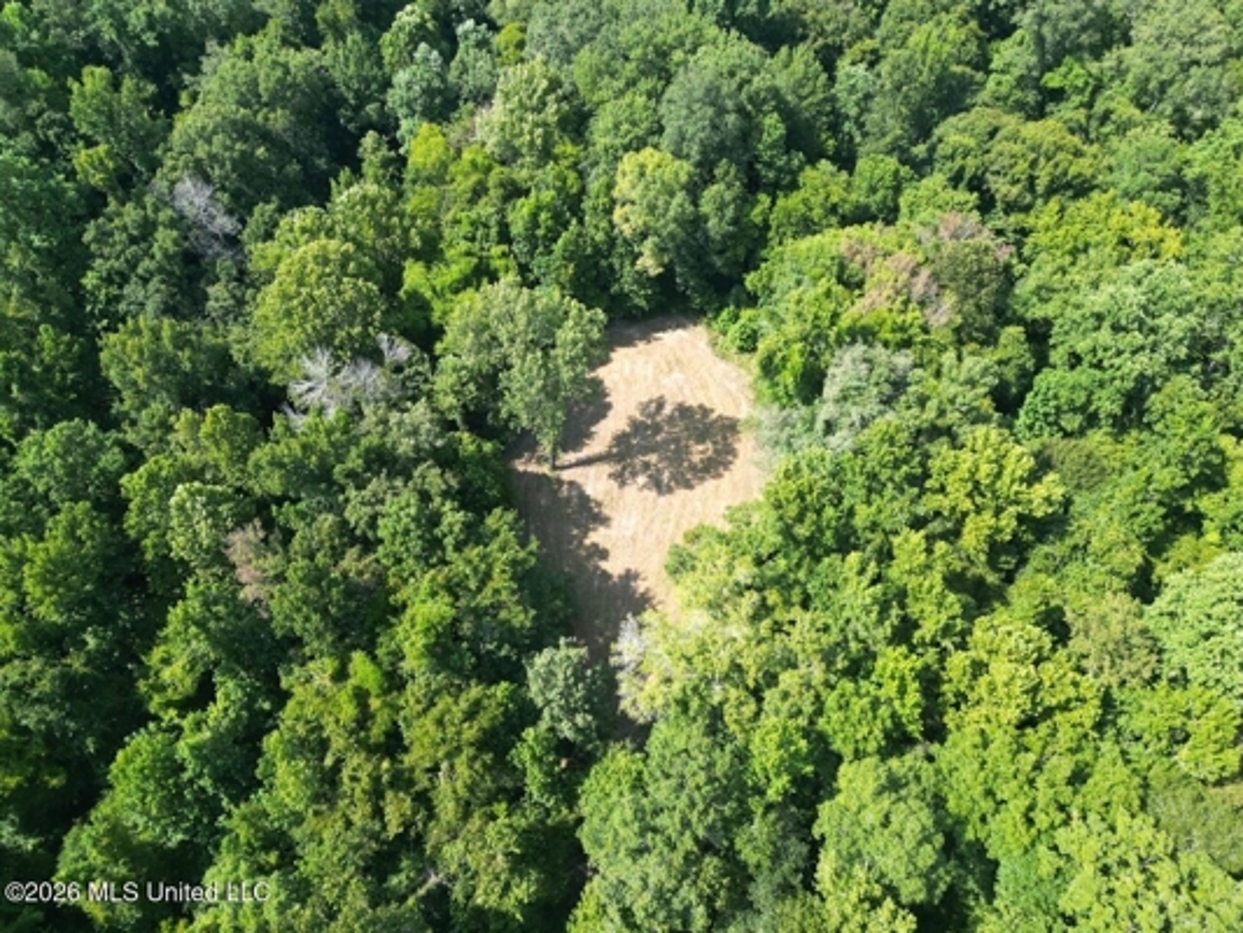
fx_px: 862
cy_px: 466
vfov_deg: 56.8
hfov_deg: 71.6
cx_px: 622
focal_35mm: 24
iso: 100
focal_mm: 6.72
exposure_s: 1/725
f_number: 1.7
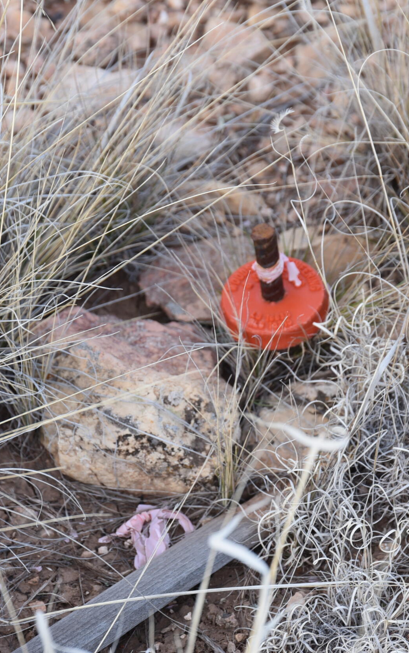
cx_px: 228
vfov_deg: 10.9
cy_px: 320
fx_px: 3441
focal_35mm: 193
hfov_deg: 6.8
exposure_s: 1/100
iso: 400
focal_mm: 105
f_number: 5
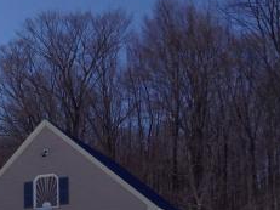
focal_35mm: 83
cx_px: -13
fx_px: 671
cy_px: 245
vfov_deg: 17.0
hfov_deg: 22.5
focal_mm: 3.3
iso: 32
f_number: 2.4
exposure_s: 1/2899
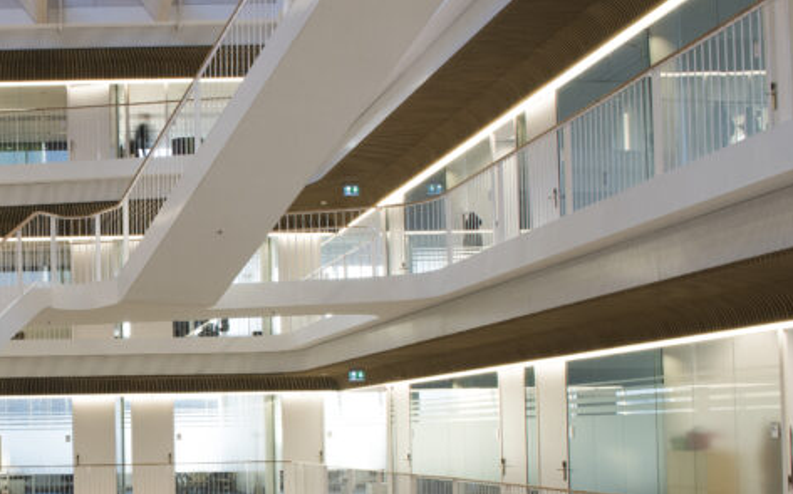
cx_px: 10
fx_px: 1145
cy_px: 398
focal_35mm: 53
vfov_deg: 24.0
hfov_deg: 34.9
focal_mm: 24
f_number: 18
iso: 100
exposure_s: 1/2.5
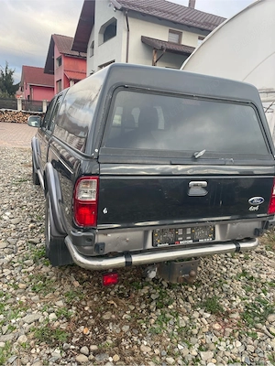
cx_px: 138
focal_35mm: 26
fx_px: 275
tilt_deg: -13.0
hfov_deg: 53.1
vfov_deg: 67.3
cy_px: 183
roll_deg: -3.4
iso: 32
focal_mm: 4.2
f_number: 1.6
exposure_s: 1/121
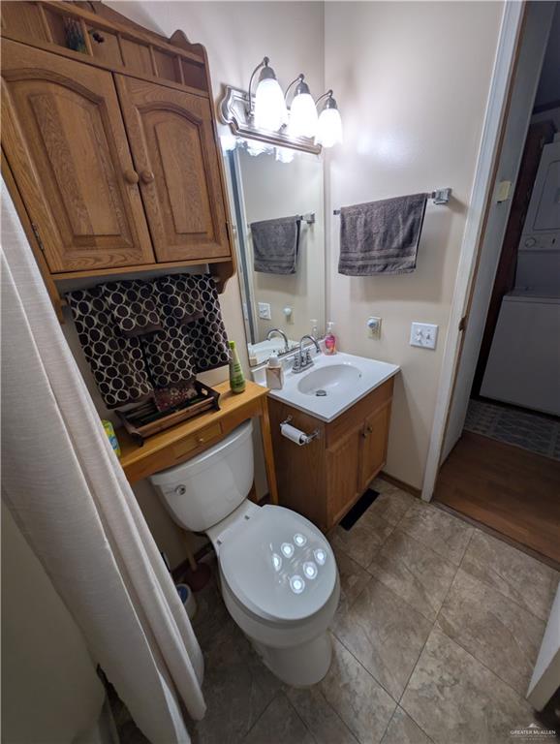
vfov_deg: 110.5
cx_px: 280
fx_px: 258
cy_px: 372
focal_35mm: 12
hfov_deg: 94.6
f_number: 1.7
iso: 56
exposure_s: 1/124
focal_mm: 2.02
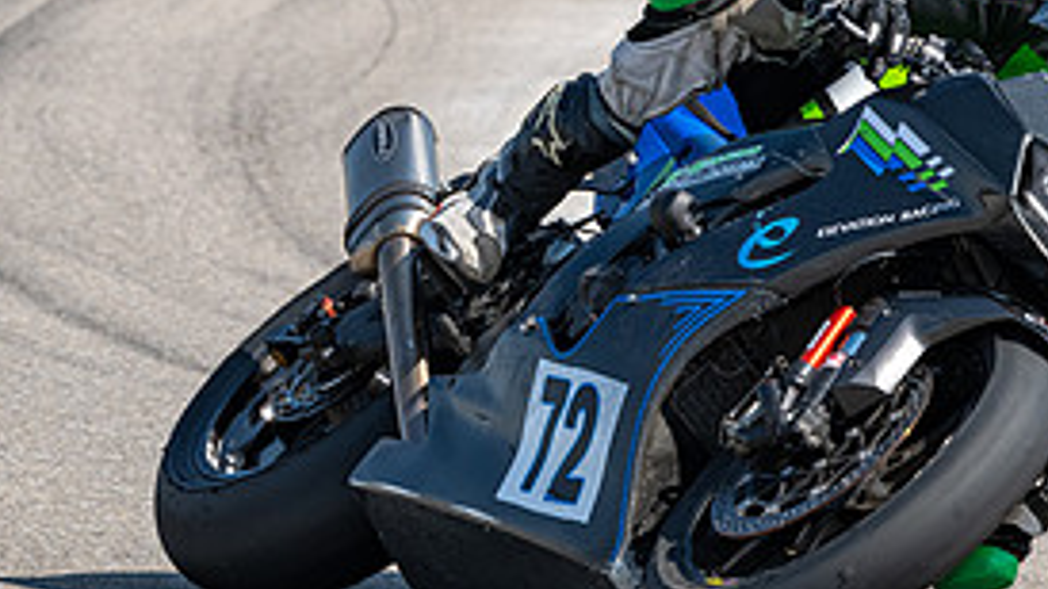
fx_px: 18476
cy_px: 109
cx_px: 685
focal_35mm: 665
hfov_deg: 3.2
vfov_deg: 1.8
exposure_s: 1/1250
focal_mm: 300
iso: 640
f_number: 11
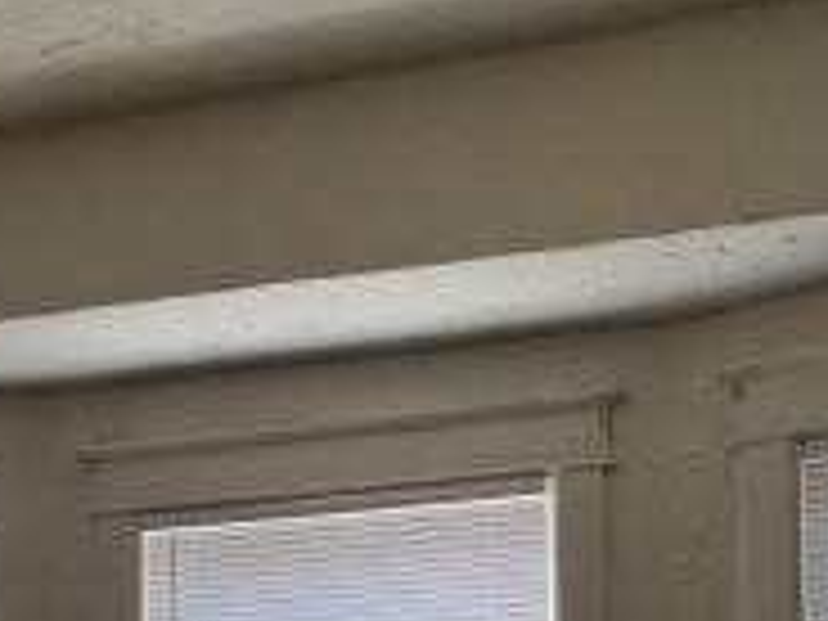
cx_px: 497
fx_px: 1124
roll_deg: +0.8
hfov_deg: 40.3
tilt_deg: +0.9
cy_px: 738
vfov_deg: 27.3
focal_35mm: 47
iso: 40
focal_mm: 1.57
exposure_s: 1/120
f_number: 1.8
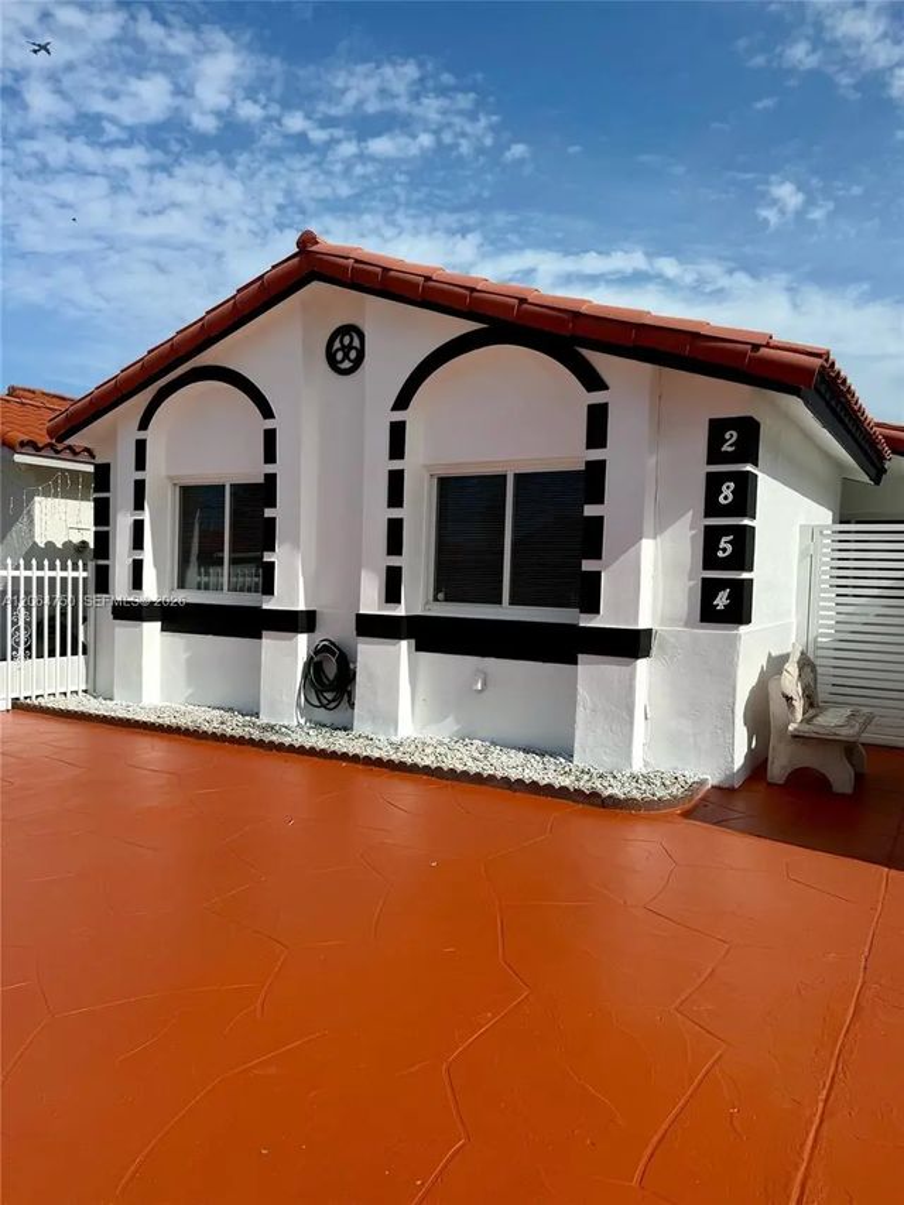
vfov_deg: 71.6
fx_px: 835
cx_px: 452
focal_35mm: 24
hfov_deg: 56.8
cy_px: 602
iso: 80
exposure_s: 1/7353
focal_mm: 6.76
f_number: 1.78
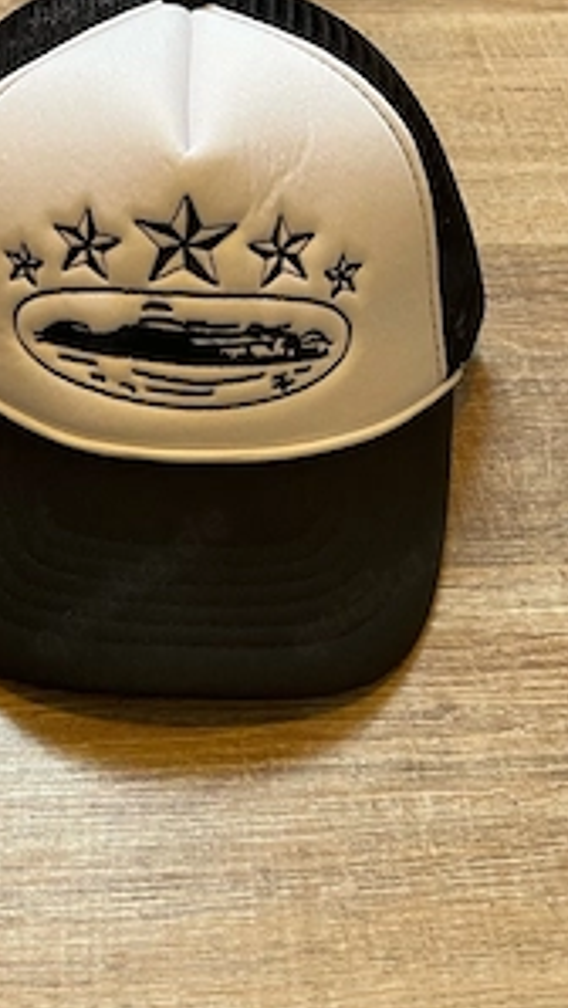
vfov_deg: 52.0
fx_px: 1016
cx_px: 203
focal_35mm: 38
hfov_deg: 31.1
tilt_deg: -45.1
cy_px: 355
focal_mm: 4.2
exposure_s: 1/60
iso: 160
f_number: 1.6
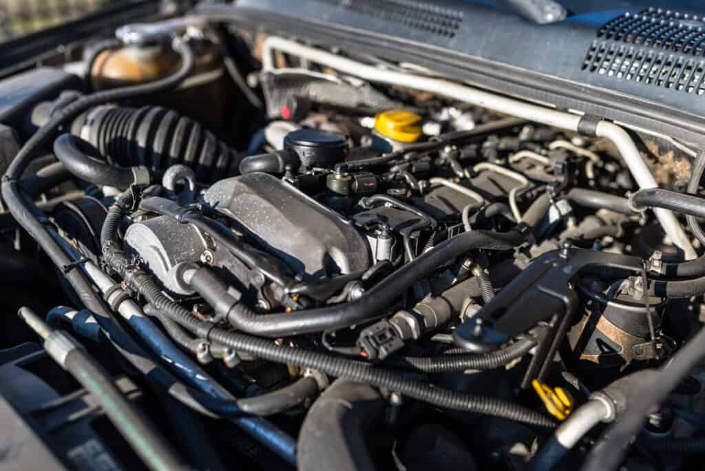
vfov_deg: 37.9
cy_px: 236
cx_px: 352
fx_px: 686
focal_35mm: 35
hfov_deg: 54.4
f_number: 2.2
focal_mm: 35
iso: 100
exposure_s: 1/1250
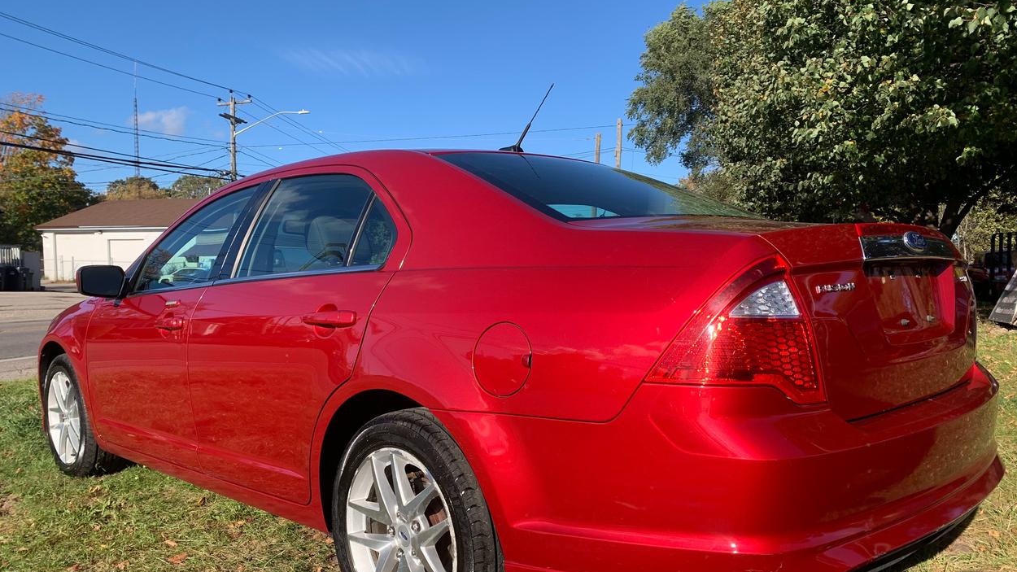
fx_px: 782
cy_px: 336
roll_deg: -0.3
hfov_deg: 66.1
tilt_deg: -8.8
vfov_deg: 40.0
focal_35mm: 29
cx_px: 507
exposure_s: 1/1266
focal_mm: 4.25
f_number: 1.8
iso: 25
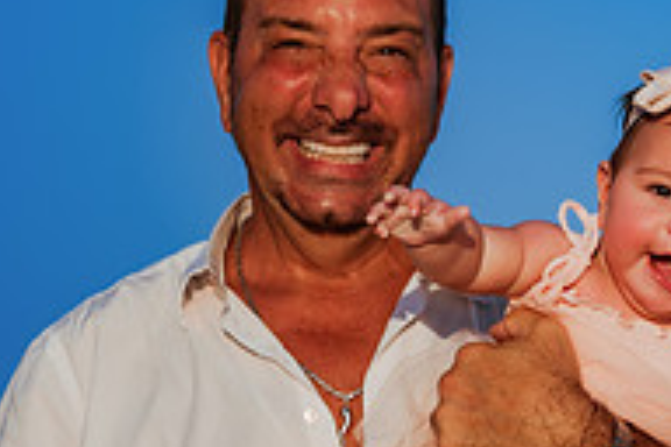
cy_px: 334
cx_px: 951
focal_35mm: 407
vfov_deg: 3.4
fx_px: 7585
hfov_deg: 5.0
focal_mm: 135
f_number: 1.8
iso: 100
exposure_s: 1/8000
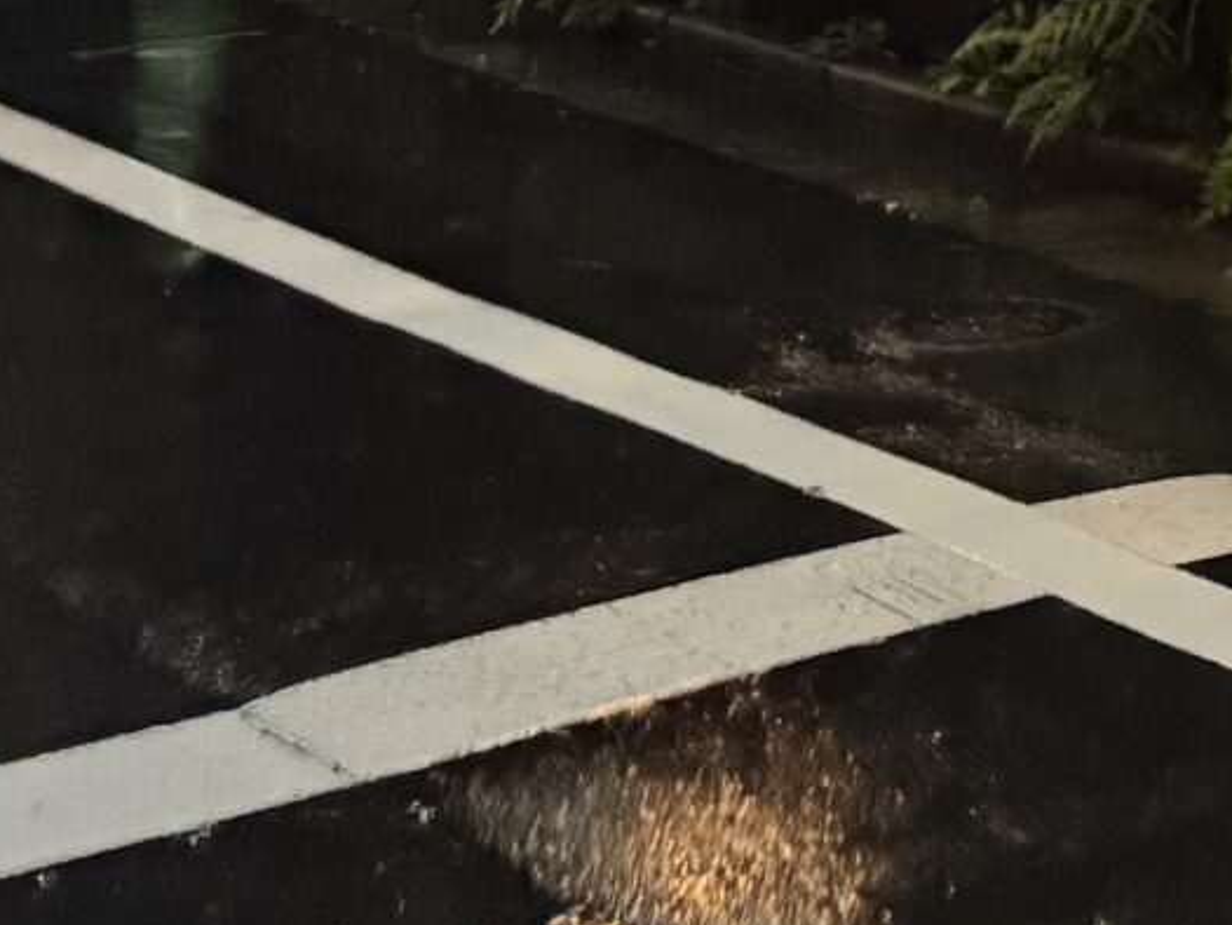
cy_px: -1223
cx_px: 2114
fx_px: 4165
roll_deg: +1.2
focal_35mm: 117
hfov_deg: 15.0
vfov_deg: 10.9
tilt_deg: +9.4
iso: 800
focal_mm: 6.76
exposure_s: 1/33
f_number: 1.78
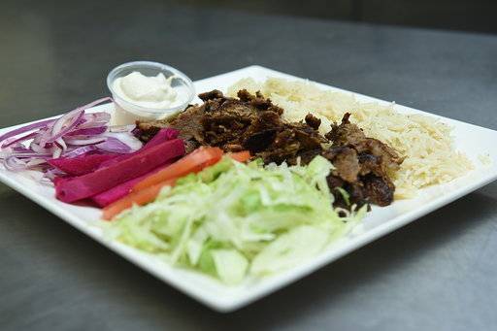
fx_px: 800
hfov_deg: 34.5
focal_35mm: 58
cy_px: 166
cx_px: 248
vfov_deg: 23.4
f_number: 5.6
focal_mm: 58
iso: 800
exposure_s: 1/125
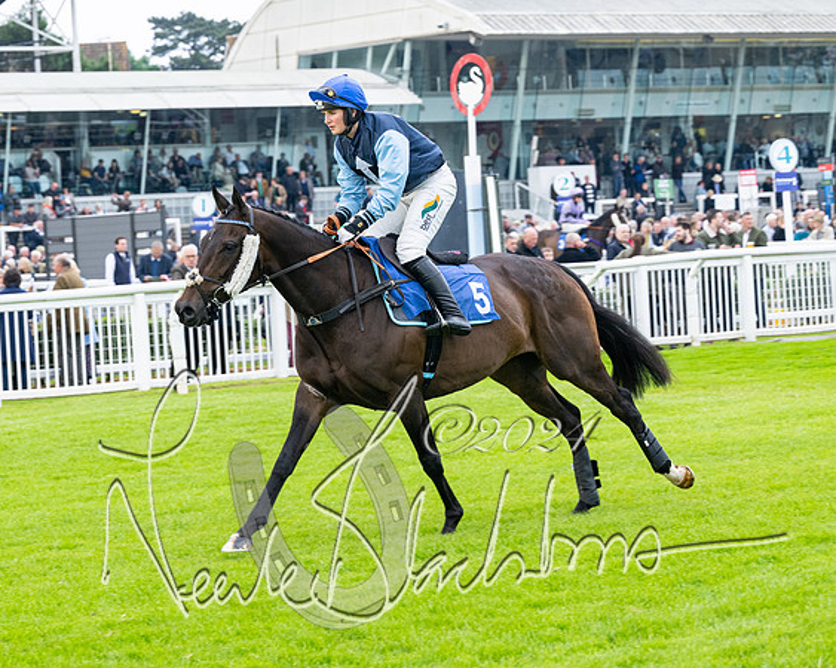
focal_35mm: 119
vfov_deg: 12.9
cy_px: 325
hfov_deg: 16.1
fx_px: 2948
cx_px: 346
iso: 400
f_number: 4
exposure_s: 1/640
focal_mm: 70
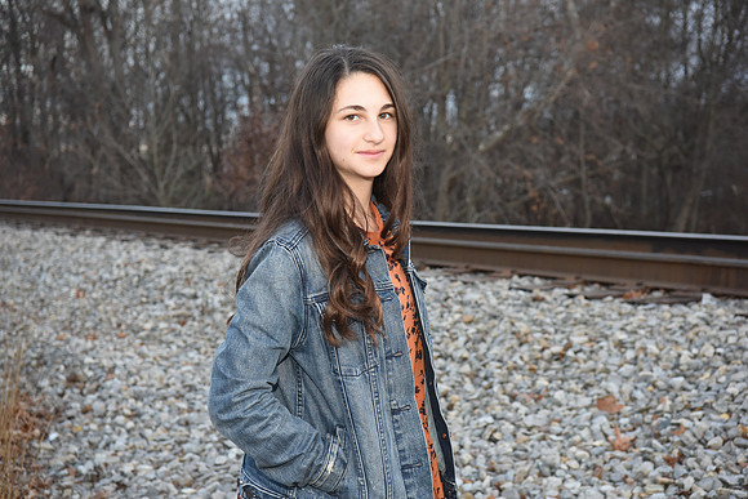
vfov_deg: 24.6
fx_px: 1143
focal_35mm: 55
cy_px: 250
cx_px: 374
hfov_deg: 36.2
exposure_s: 1/125
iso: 1600
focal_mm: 55
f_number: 5.6
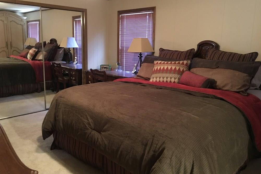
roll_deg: -1.0
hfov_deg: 60.3
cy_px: 83
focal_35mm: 31
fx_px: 225
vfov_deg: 42.3
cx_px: 129
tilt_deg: -10.9
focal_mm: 4.15
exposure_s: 1/4
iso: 125
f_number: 2.2
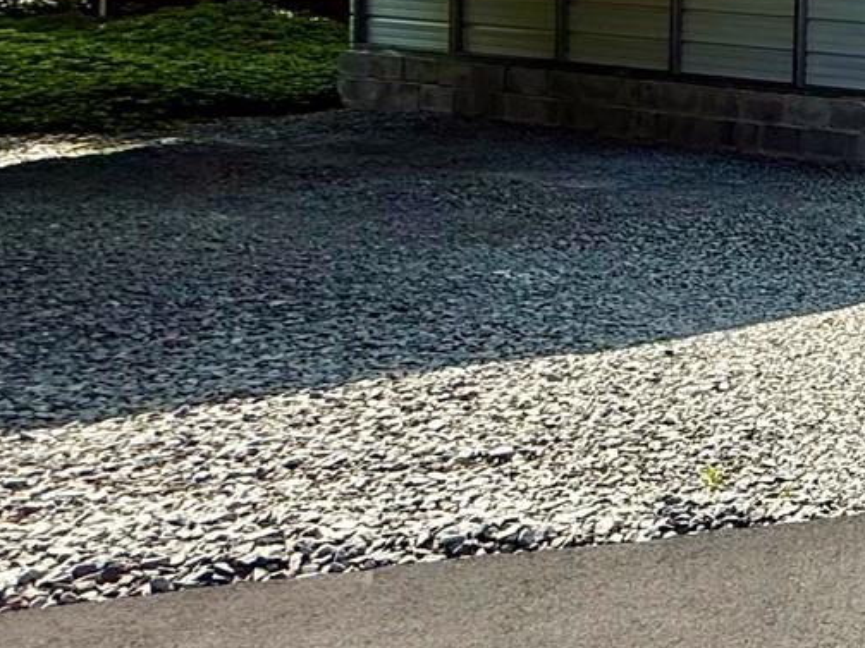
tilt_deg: -1.9
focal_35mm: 57
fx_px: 1424
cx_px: 1672
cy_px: -26
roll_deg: -0.2
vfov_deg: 24.3
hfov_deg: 20.0
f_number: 2.2
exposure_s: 1/1368
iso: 50
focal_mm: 2.22
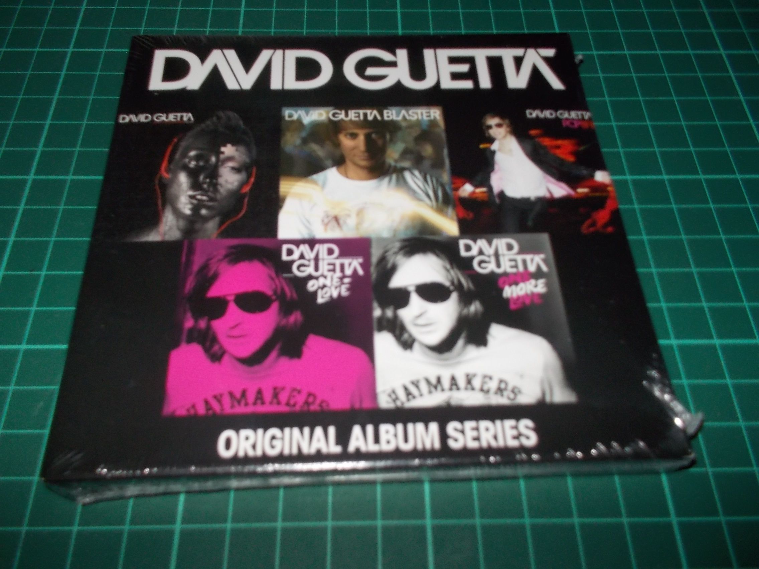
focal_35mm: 29
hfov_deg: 61.7
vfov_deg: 48.2
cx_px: 380
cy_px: 284
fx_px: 636
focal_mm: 4.1
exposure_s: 1/30
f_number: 3.3
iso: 200
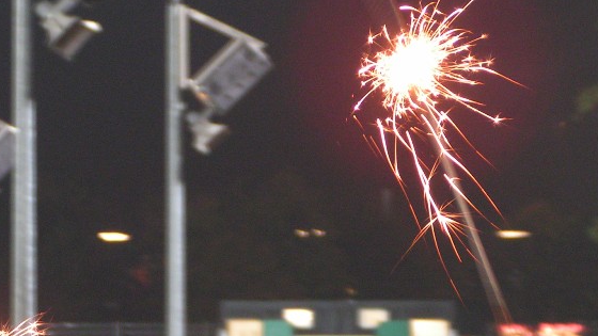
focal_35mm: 204
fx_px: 3235
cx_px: 247
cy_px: 215
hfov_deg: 10.6
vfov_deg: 6.0
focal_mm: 20
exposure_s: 1/6
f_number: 3.5
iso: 200
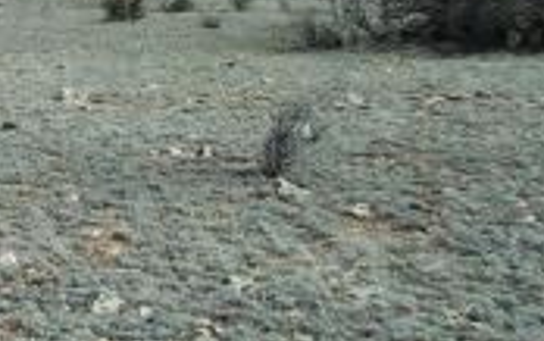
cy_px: -147
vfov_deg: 9.2
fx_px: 2077
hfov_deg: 13.6
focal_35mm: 140
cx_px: -385
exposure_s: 1/320
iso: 80
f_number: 8
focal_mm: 6.5
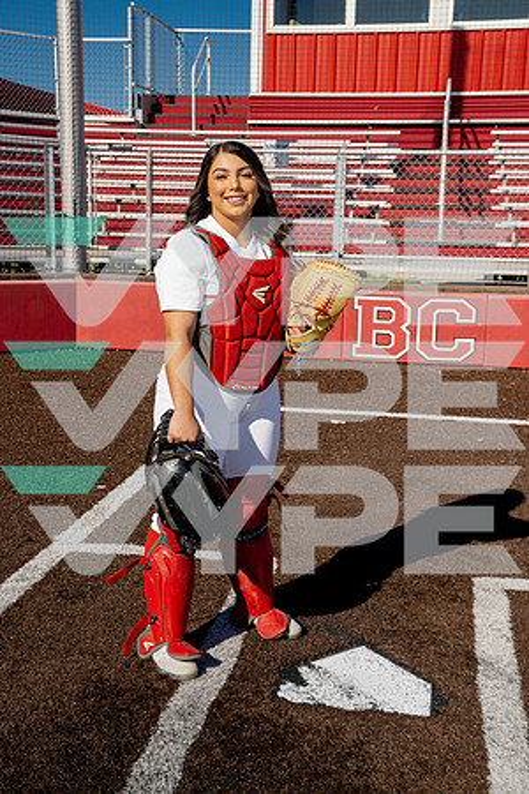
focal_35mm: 48
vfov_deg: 41.1
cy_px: 397
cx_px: 264
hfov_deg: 28.1
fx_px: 1058
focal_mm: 48
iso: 100
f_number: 9
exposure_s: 1/250
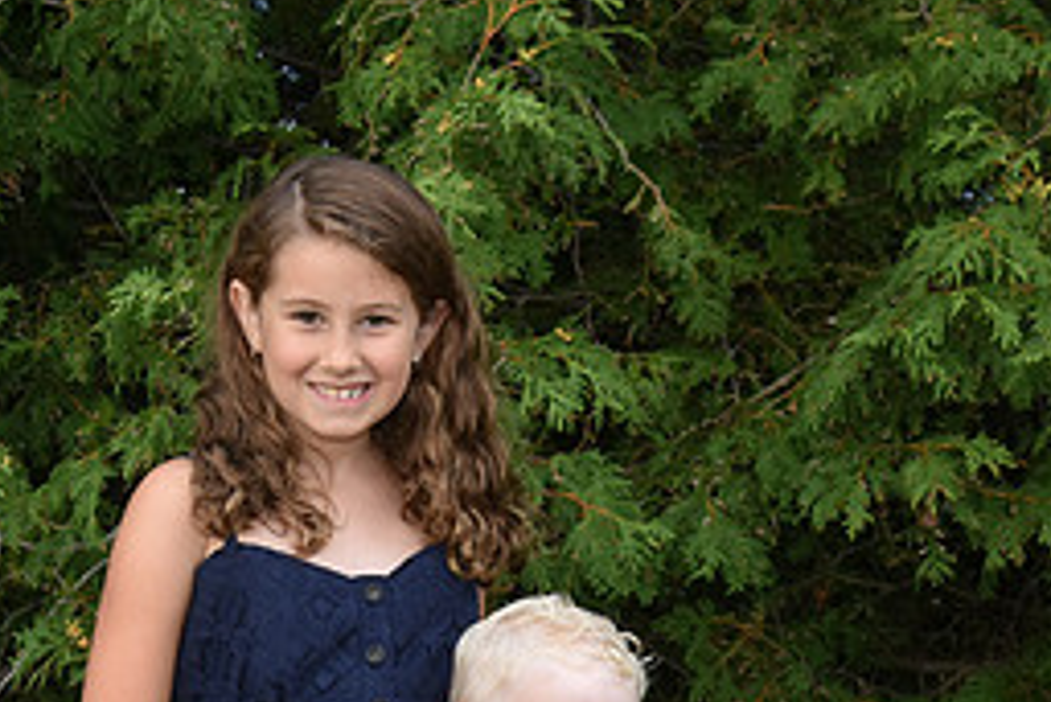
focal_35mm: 129
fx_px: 3768
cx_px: 608
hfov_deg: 15.9
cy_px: 663
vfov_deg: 10.6
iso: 200
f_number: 8
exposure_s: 1/60
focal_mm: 38
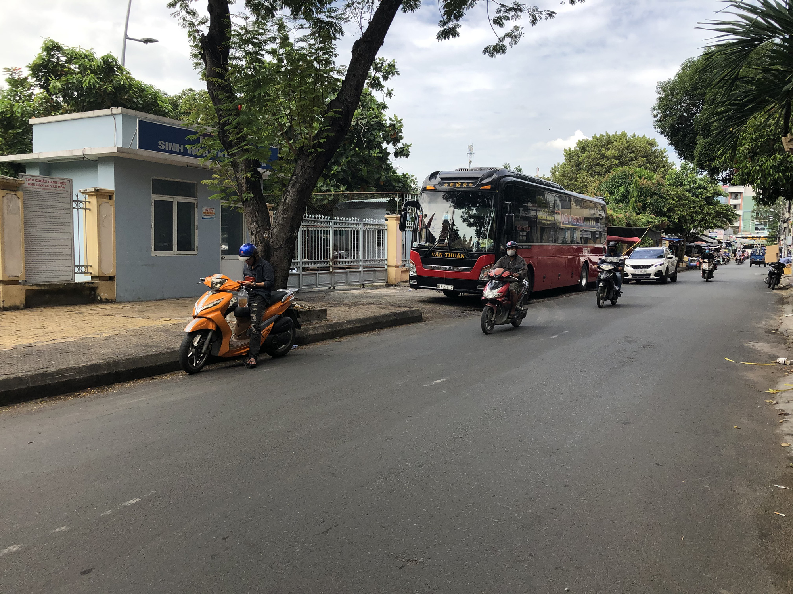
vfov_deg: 49.7
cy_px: 297
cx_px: 396
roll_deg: -0.4
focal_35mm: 28
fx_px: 641
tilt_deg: -4.9
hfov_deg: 63.4
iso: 20
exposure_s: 1/1333
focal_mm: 3.99
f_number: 1.8
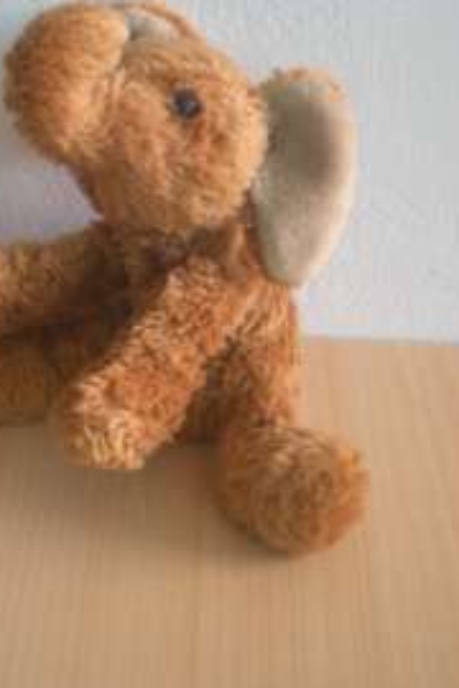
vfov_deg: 35.0
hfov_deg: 23.6
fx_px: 1090
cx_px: 130
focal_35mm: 57
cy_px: 313
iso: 200
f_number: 3.1
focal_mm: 6.3
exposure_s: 1/48
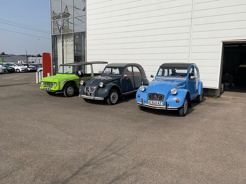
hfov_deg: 67.3
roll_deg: -0.9
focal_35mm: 26
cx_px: 123
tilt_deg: -7.3
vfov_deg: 53.0
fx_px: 185
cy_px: 92
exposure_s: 1/4902
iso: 25
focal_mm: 4.25
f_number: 1.8
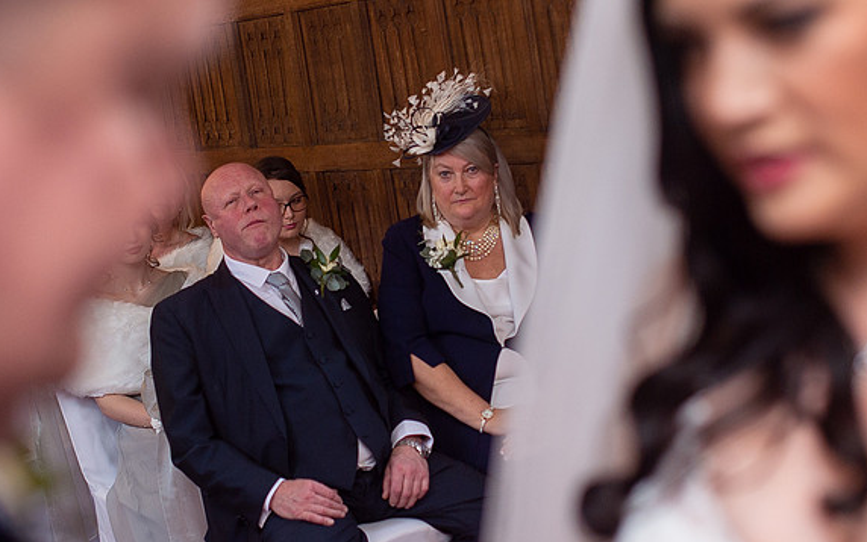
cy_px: 266
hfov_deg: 27.8
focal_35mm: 74
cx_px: 432
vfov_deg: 17.6
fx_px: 1749
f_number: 2.2
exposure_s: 1/160
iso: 160
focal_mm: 35
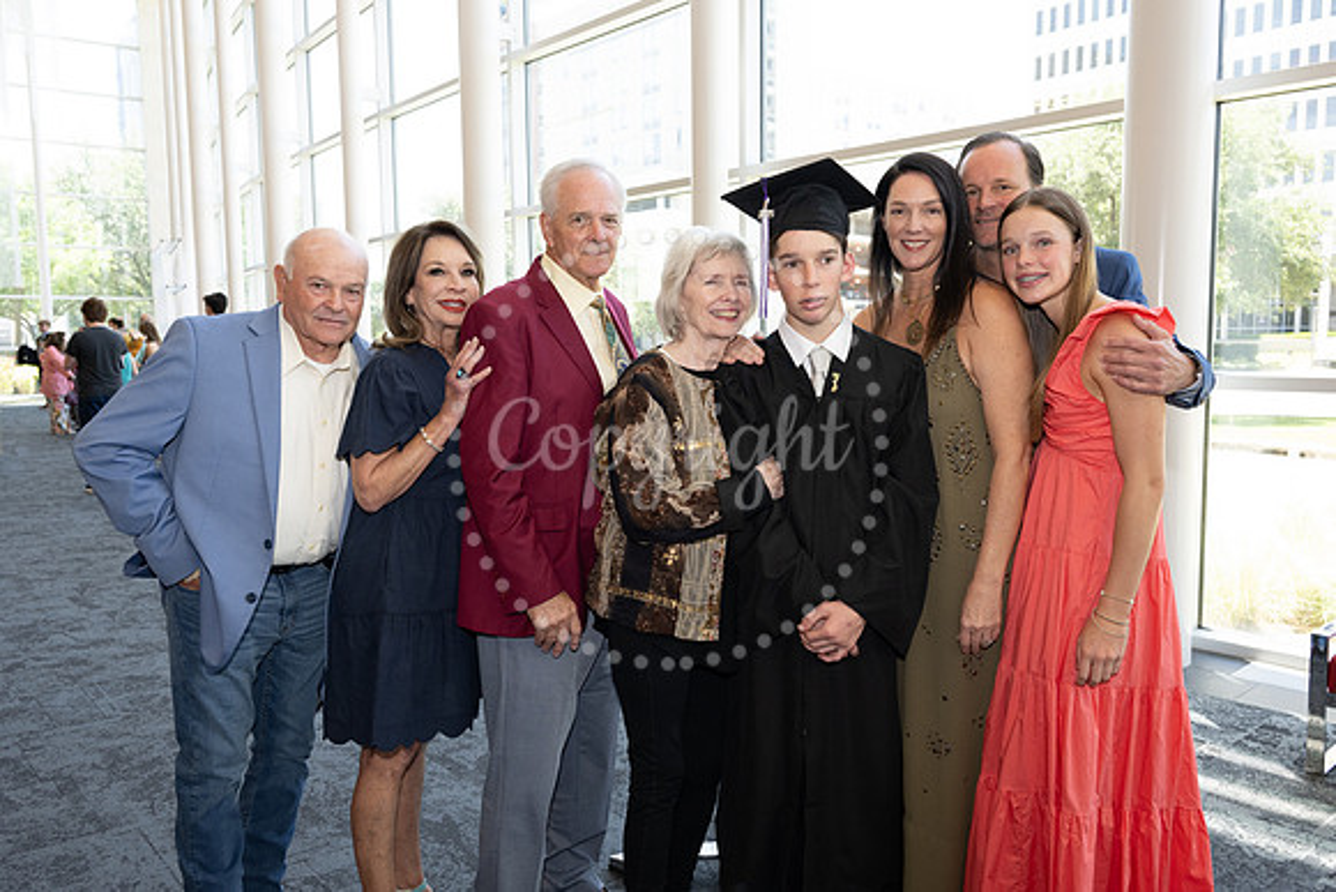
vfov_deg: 45.7
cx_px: 668
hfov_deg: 64.5
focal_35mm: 28
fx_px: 1058
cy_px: 446
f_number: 5.6
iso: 800
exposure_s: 1/200
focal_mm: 28.5
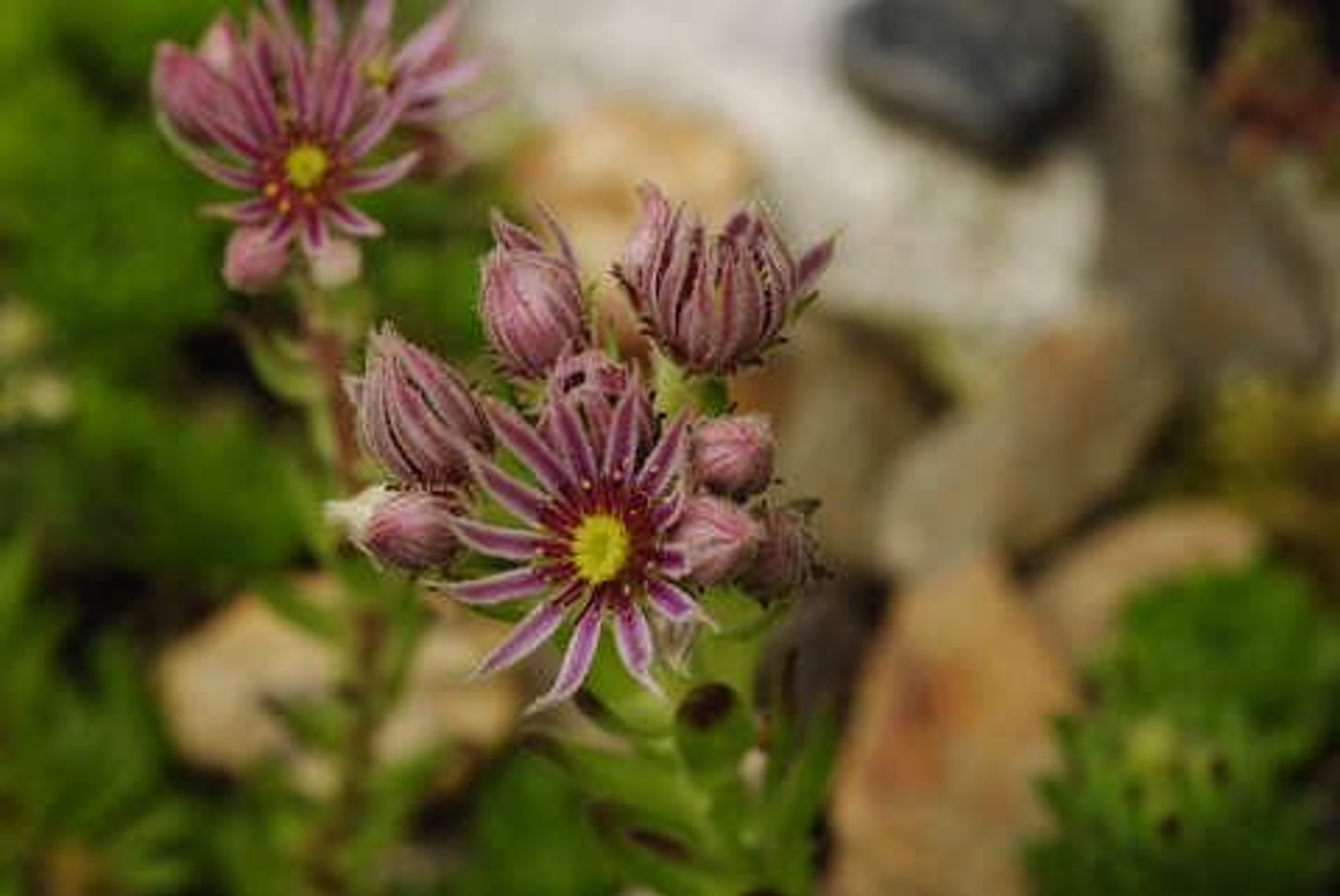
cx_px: 670
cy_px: 448
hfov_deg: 16.1
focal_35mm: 128
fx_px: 4750
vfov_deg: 10.8
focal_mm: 85
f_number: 8
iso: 100
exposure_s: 1/80
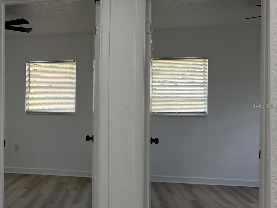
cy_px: 106
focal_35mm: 41
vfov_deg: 35.1
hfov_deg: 42.9
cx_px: 42
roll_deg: -0.4
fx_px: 328
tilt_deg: -0.3
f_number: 1.78
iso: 64
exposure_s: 1/208
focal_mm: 6.76
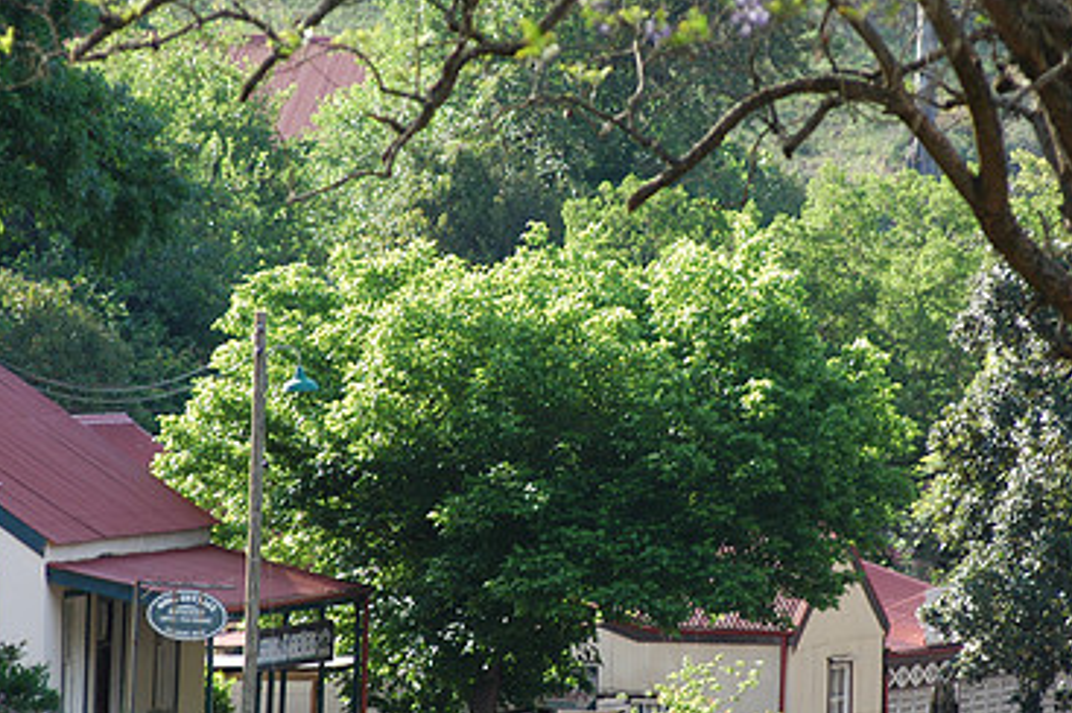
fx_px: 14102
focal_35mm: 474
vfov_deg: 2.9
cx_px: 578
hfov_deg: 4.4
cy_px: 485
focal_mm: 200
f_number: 4
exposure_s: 1/250
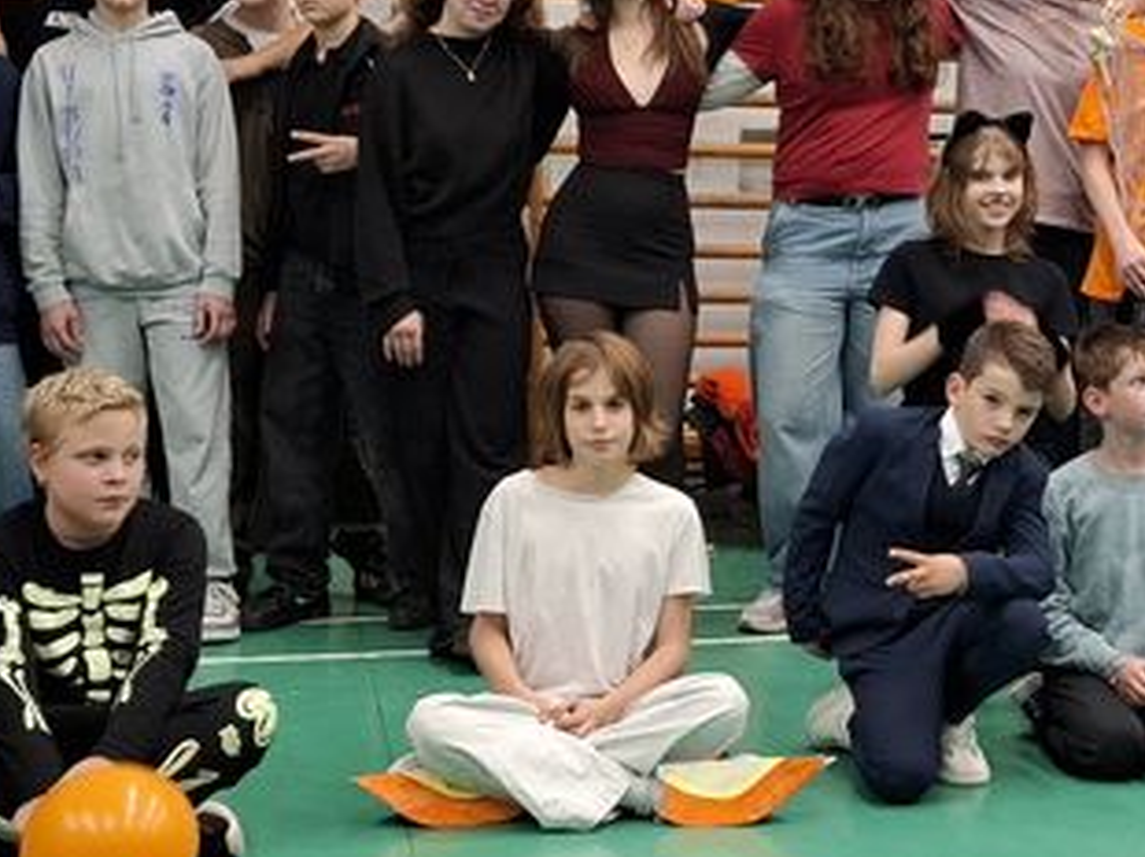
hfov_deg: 25.2
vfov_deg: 19.3
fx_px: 2512
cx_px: 949
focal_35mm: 76
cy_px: 321
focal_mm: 5.54
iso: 200
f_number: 1.8
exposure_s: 1/50
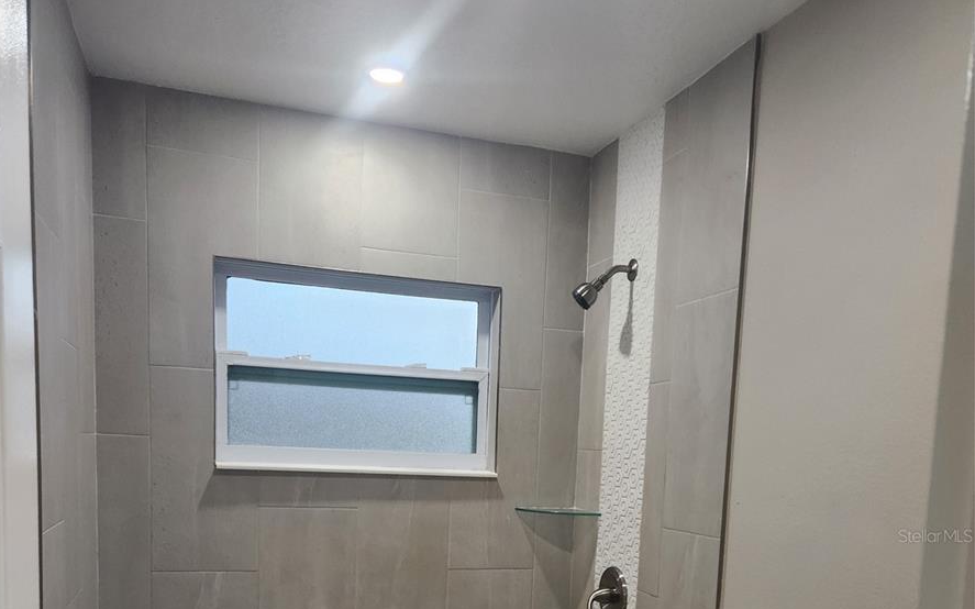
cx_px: 481
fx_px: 877
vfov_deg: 36.2
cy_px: 535
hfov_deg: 58.2
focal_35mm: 33
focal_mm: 5.4
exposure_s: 1/120
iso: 160
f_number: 1.8
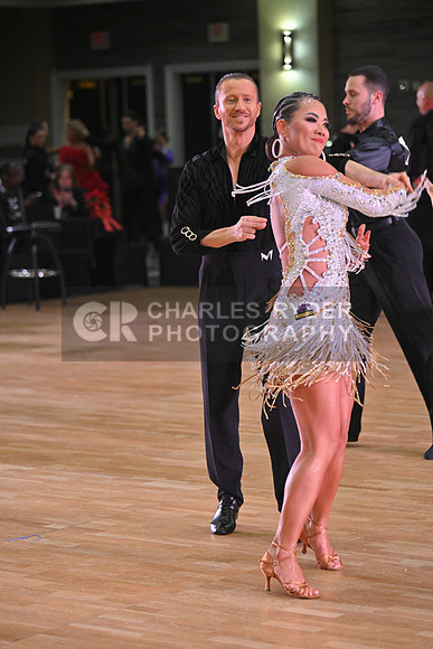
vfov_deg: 17.1
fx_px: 2164
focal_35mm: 120
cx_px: 216
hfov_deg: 11.4
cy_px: 324
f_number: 4
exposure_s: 1/400
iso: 3200
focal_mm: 120
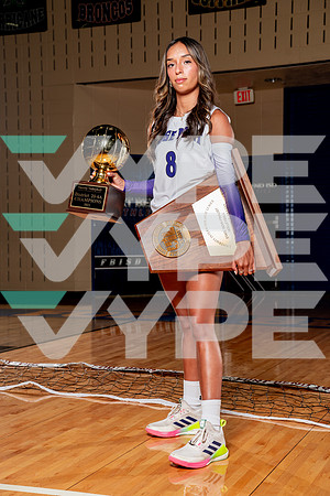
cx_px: 165
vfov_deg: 33.9
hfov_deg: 23.0
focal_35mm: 59
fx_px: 811
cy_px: 248
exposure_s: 1/250
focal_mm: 59
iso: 200
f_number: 5.6
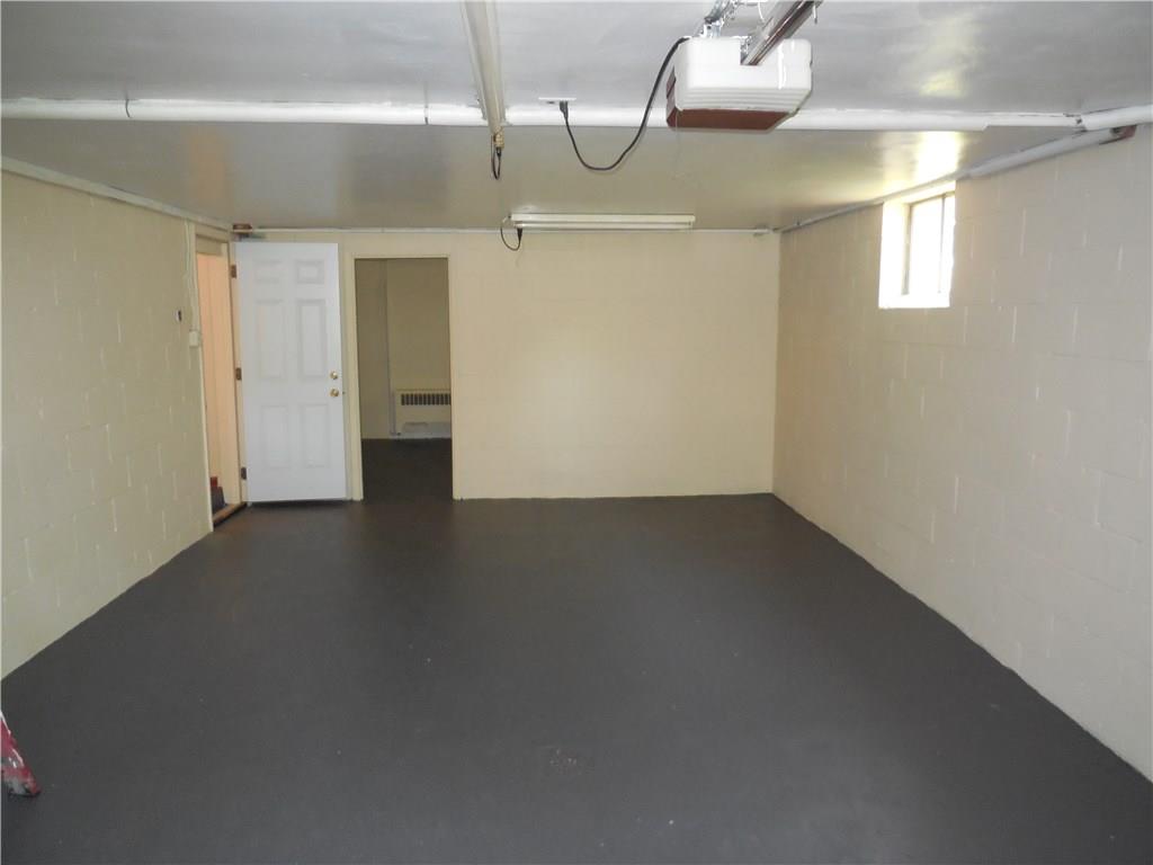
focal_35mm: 25
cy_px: 432
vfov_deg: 54.9
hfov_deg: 69.4
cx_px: 576
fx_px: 833
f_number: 3.1
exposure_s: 1/25
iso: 560
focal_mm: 4.5
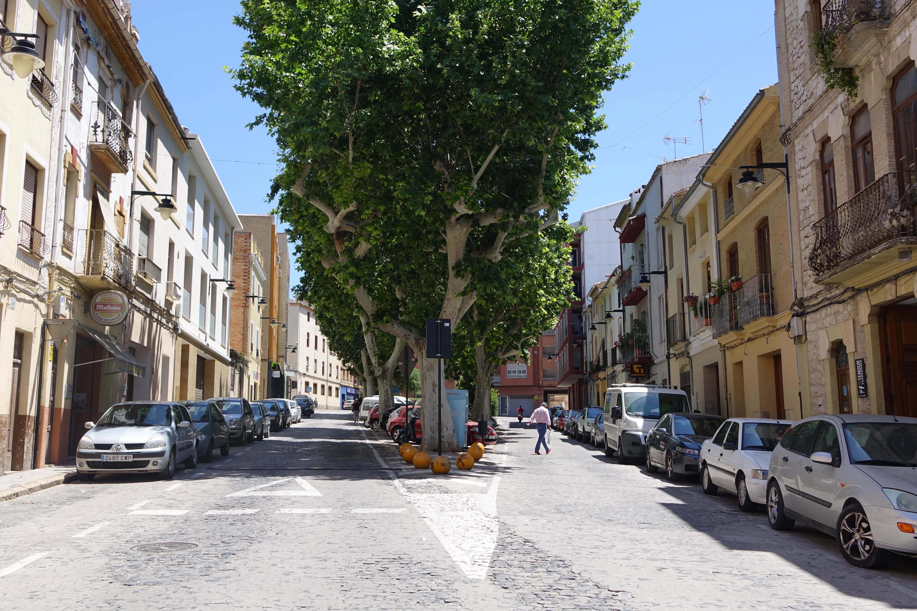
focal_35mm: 34
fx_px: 866
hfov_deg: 55.8
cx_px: 458
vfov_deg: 38.9
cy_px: 306
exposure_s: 1/500
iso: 100
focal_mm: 12.56
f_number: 4
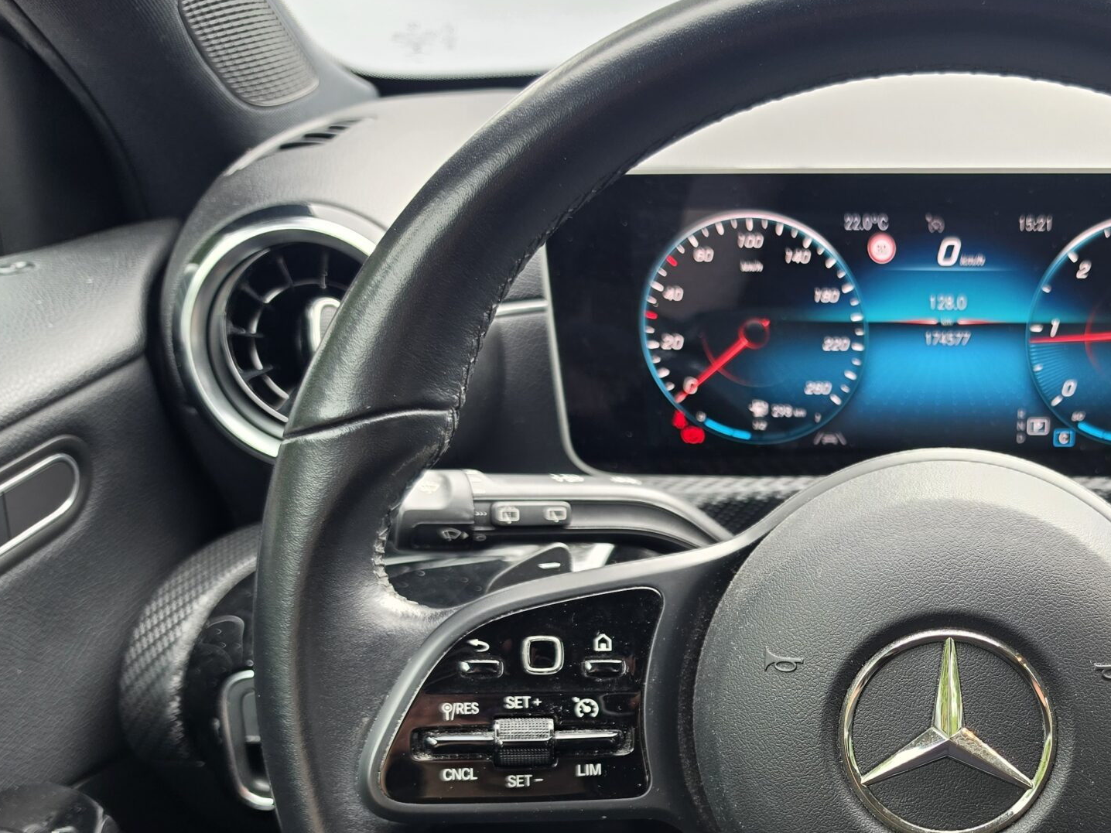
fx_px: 1316
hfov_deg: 43.1
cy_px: 660
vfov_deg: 34.1
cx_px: 932
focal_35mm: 41
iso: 40
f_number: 1.4
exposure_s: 1/100
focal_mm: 6.5
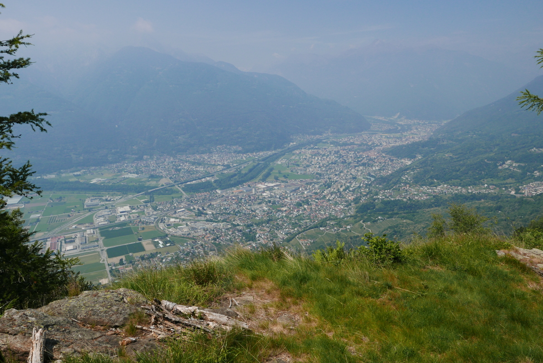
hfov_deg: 71.5
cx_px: 272
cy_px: 182
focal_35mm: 25
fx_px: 377
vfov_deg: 51.4
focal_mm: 11.4
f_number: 5.6
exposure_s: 1/1000
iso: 200
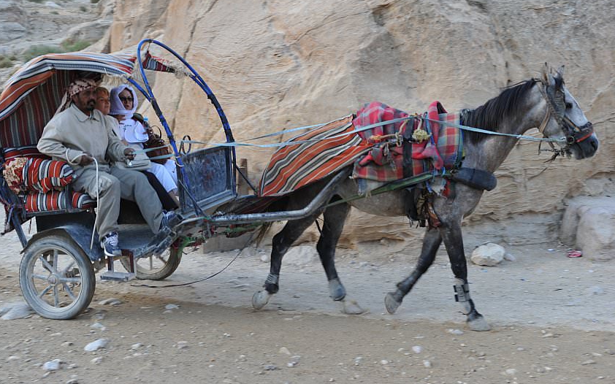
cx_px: 302
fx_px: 821
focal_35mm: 49
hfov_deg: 41.1
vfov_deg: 26.3
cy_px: 176
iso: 200
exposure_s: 1/100
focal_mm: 45
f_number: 4.5
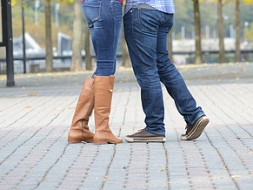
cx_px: 144
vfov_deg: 5.0
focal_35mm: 297
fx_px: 2170
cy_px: -58
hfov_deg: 6.7
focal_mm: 155
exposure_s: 1/250
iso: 500
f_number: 8
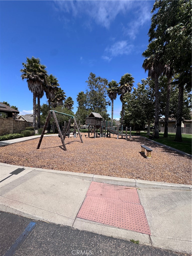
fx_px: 104
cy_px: 128
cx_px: 96
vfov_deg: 102.1
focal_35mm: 14
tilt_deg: -0.7
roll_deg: -2.1
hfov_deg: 85.7
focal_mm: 2.22
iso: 50
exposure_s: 1/2146
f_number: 2.2
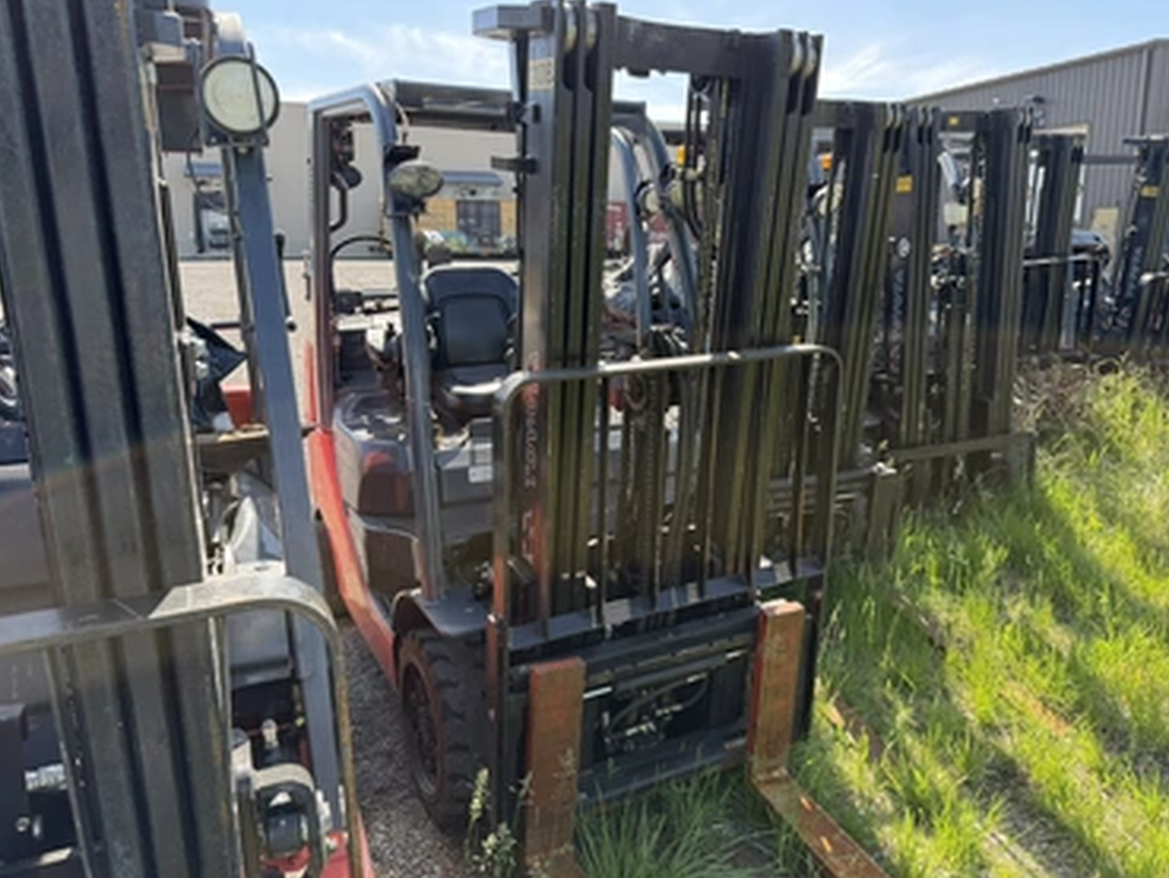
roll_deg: +1.4
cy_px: 428
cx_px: 627
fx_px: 878
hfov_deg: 67.2
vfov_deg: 53.1
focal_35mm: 26
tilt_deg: -10.3
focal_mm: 6.76
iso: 100
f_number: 1.78
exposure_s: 1/943
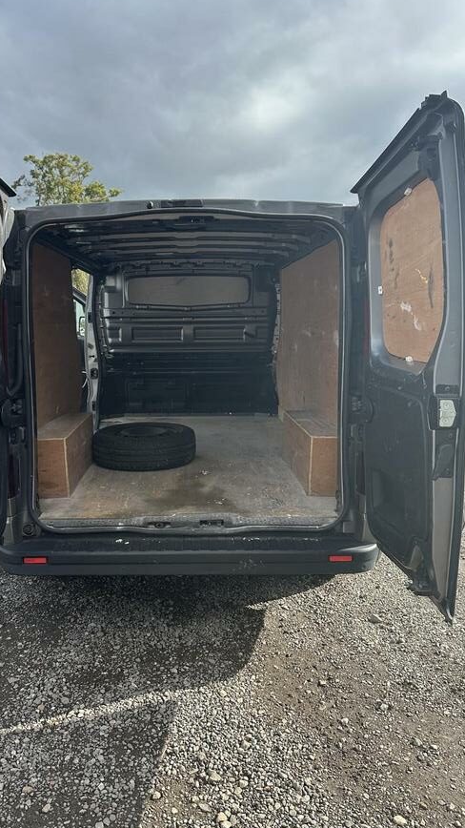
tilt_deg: -8.9
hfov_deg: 42.7
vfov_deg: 69.9
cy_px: 414
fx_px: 592
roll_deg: +0.3
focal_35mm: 27
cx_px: 191
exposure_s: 1/1721
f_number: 1.78
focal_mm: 6.86
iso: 80
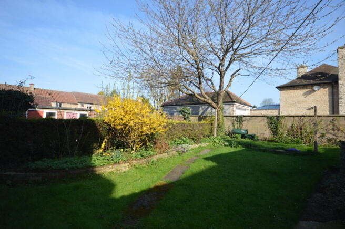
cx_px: 172
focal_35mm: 20
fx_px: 187
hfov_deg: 85.5
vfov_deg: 63.1
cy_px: 114
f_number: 6.3
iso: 100
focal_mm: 13
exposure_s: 1/160
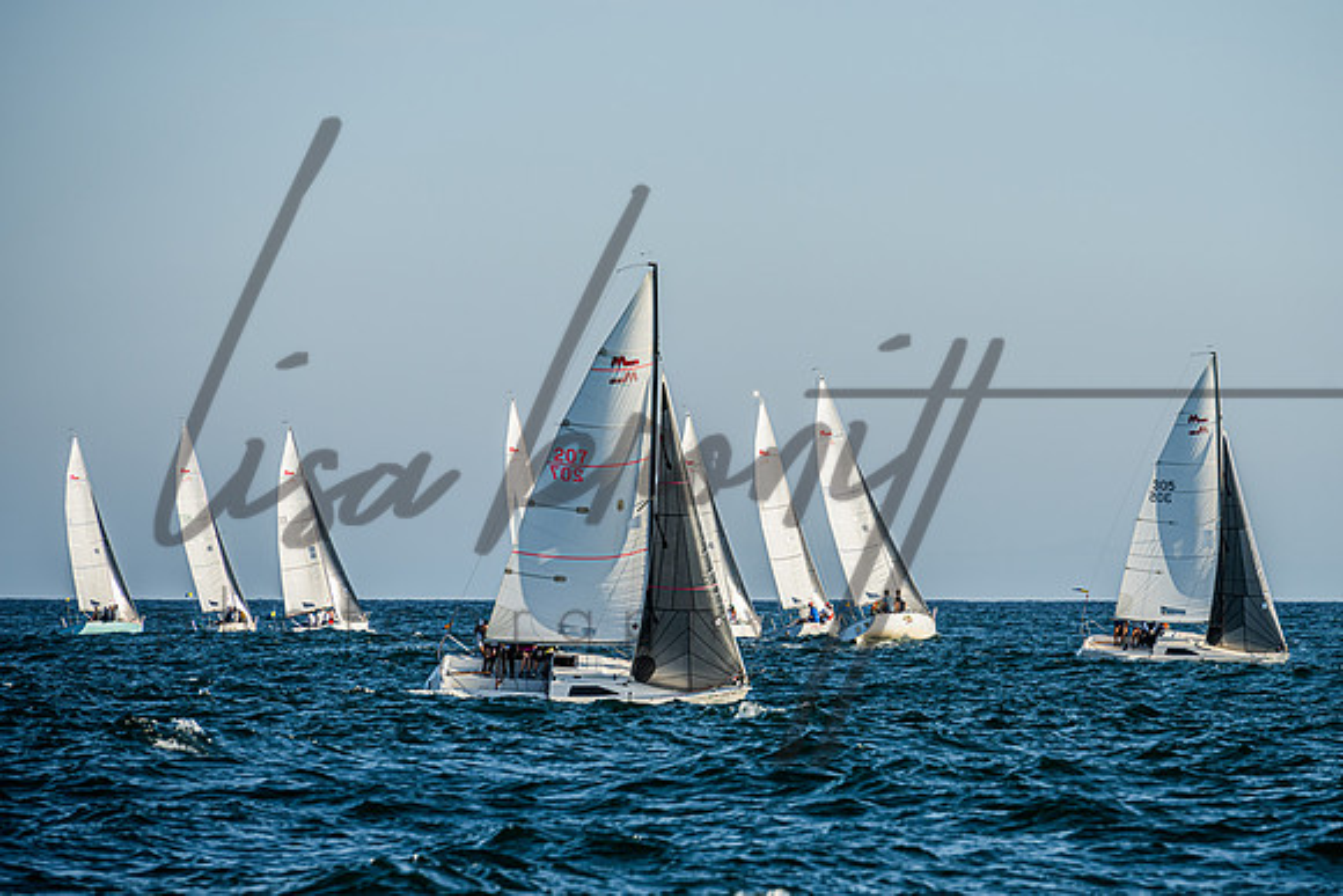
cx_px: 779
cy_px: 437
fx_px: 9398
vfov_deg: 5.5
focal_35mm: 252
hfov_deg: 8.2
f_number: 6.3
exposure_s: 1/800
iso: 100
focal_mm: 200
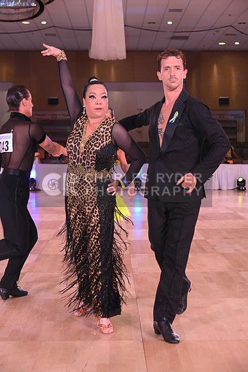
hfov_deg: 26.0
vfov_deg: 38.2
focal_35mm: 52
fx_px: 537
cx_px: 124
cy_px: 186
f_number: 5.6
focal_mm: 52
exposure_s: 1/200
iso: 1000
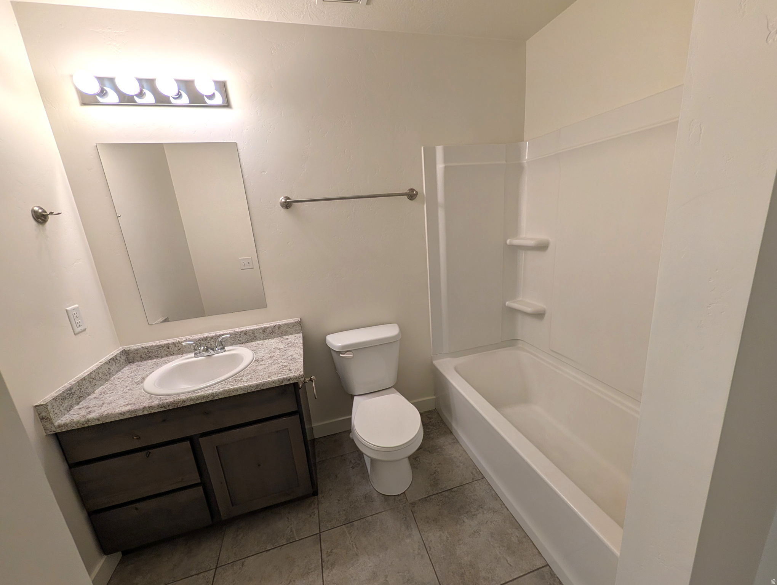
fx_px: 270
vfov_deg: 94.6
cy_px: 292
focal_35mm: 12
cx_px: 388
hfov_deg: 110.5
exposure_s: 1/161
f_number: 1.7
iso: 36
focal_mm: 2.02
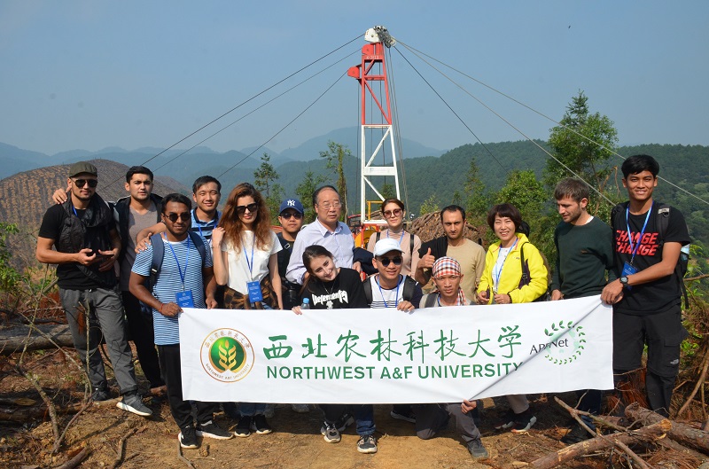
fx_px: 530
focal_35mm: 27
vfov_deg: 47.7
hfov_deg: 67.5
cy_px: 234
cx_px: 354
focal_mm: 18
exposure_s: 1/800
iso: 800
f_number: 14
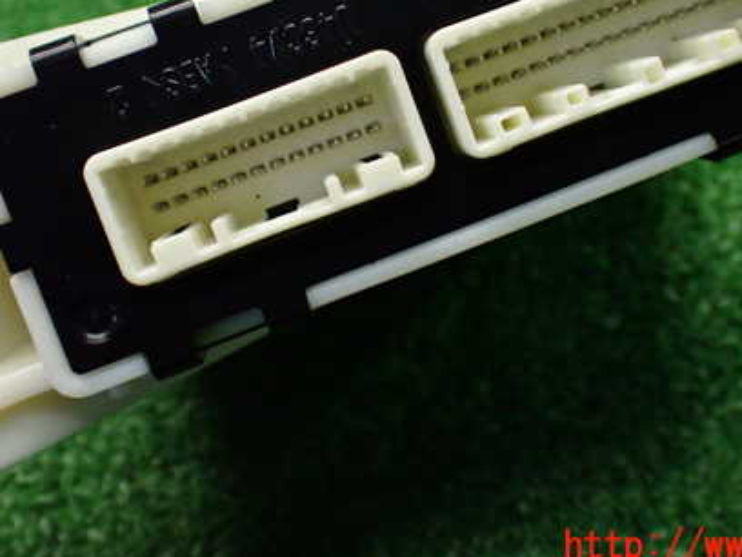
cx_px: 429
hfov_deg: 36.1
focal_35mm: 53
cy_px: 160
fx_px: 1136
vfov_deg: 27.3
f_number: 2.5
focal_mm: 6.37
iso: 640
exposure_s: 1/160
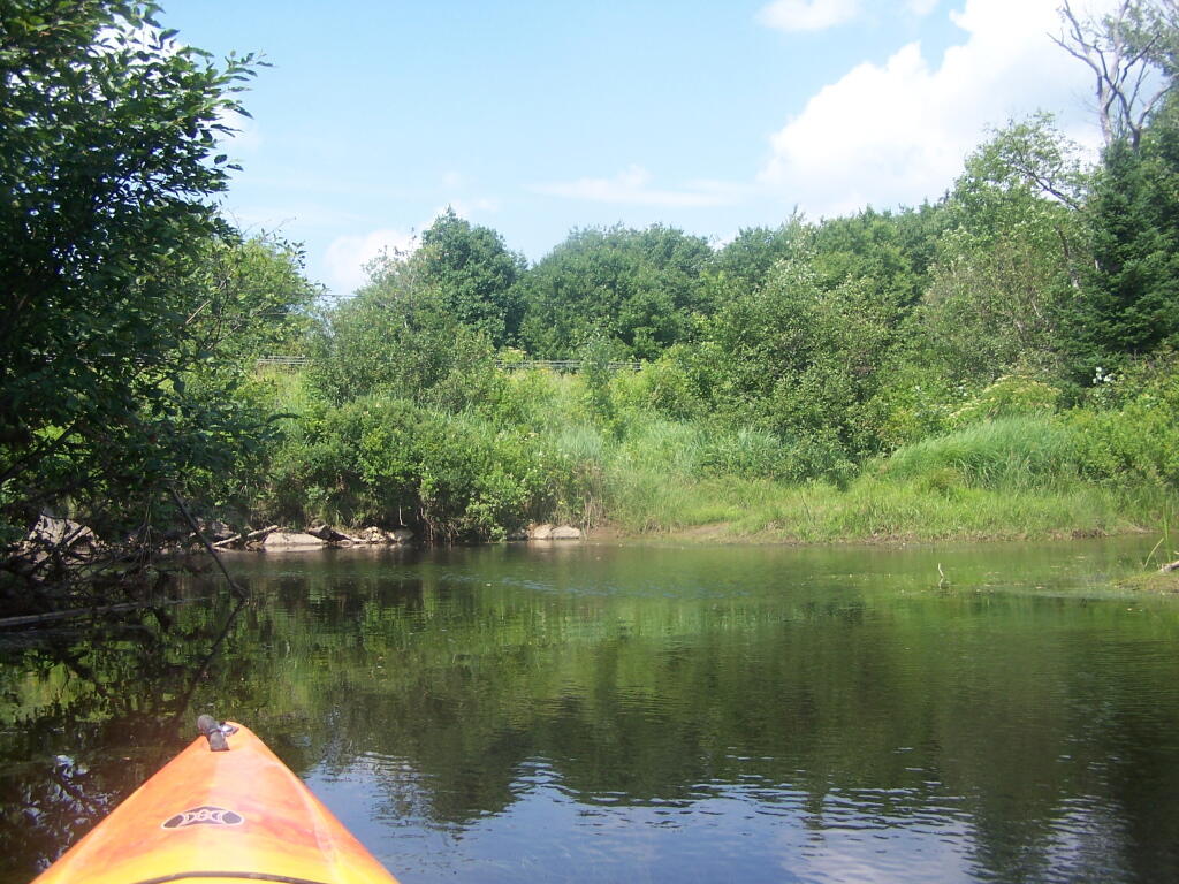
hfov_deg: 49.0
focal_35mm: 38
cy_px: 442
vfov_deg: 37.7
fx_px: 1294
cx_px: 590
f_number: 2.8
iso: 80
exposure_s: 1/640
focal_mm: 6.3
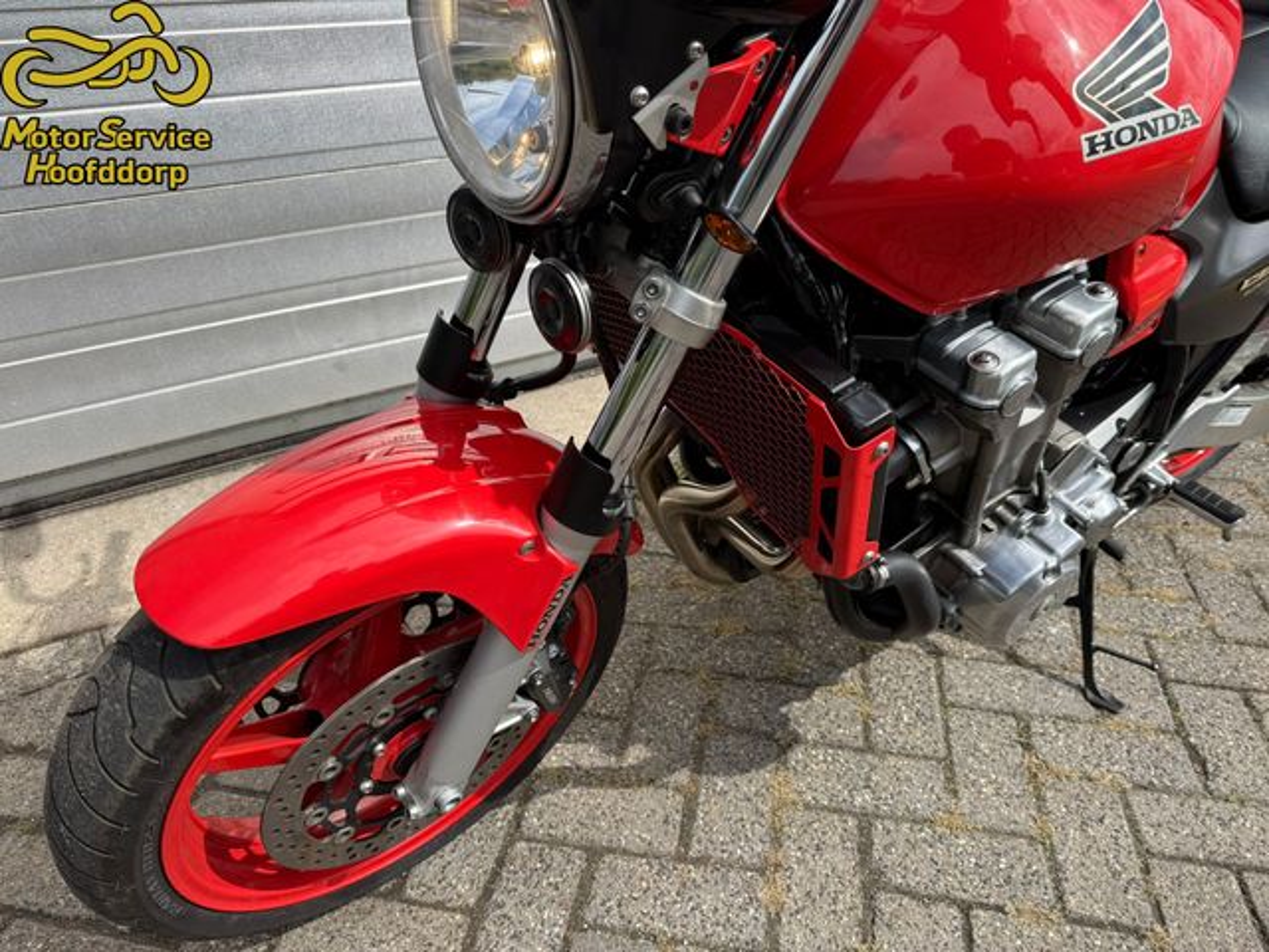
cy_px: 476
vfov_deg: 56.8
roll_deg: +0.4
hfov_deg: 71.6
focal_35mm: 24
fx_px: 880
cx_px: 634
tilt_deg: -28.2
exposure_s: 1/2525
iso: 80
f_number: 1.78
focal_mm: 6.76
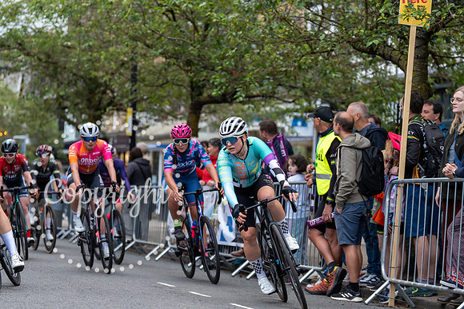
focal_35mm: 100
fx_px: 1289
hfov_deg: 20.4
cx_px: 232
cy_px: 154
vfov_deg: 13.7
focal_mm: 100
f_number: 2.8
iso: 640
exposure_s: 1/800
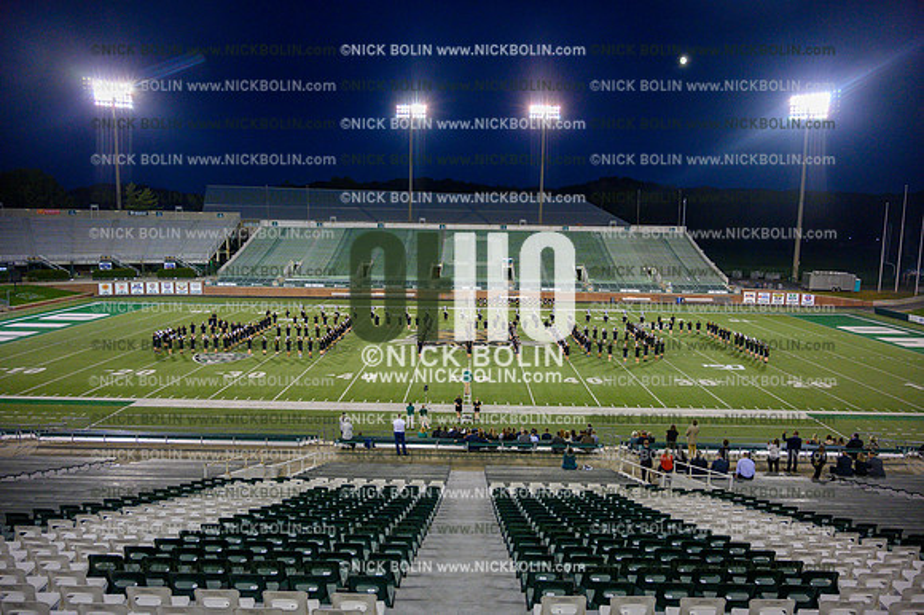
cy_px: 308
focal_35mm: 24
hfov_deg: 73.8
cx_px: 462
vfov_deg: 53.1
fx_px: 616
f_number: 4
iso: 4000
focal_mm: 24
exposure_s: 1/1000
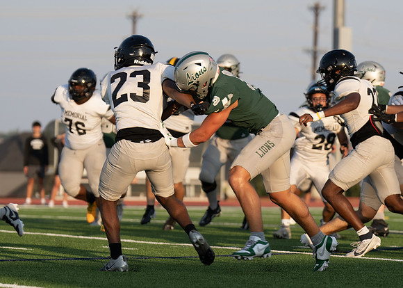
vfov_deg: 6.2
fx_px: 2662
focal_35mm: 233
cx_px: 291
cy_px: 206
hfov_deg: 8.6
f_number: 2.8
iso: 100
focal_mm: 128
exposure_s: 1/1250
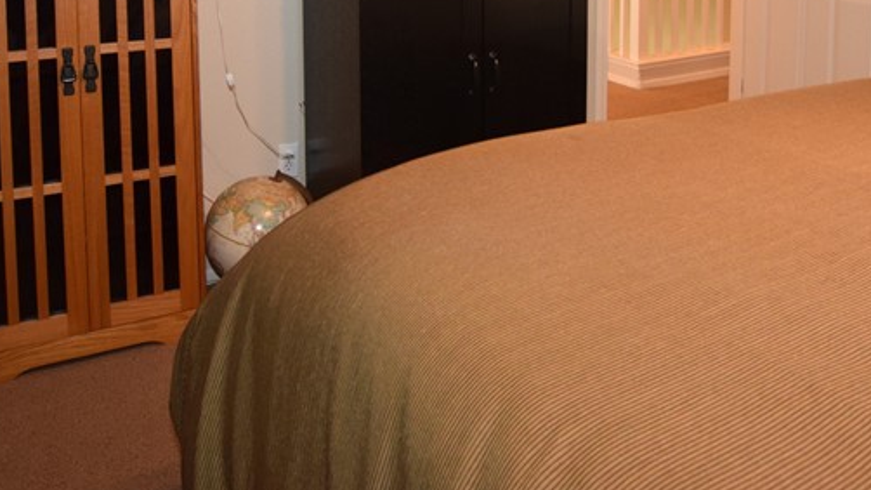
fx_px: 785
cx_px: 500
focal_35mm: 34
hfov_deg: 57.8
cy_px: -64
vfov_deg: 30.5
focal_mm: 10
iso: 1100
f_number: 3.5
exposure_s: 1/60
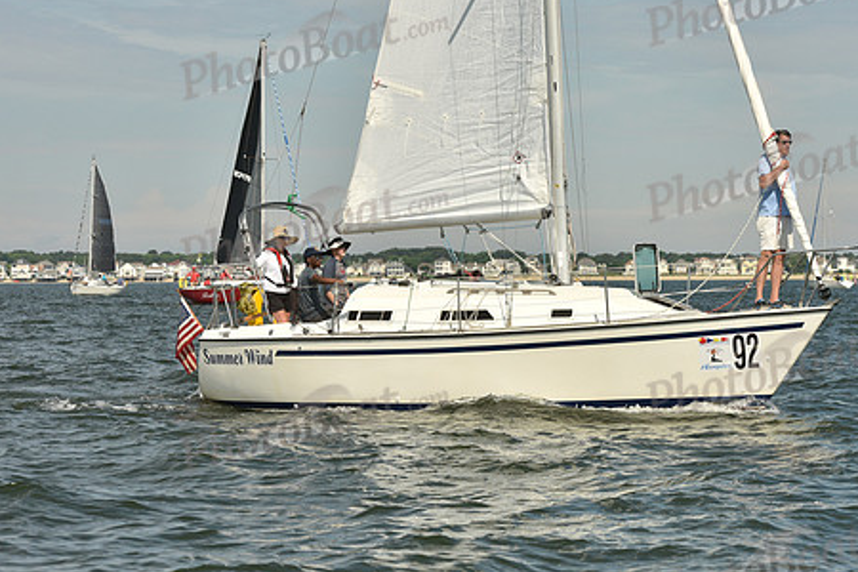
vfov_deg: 10.6
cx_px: 549
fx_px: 3074
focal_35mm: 129
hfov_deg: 15.9
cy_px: 298
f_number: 8
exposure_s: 1/2000
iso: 320
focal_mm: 100
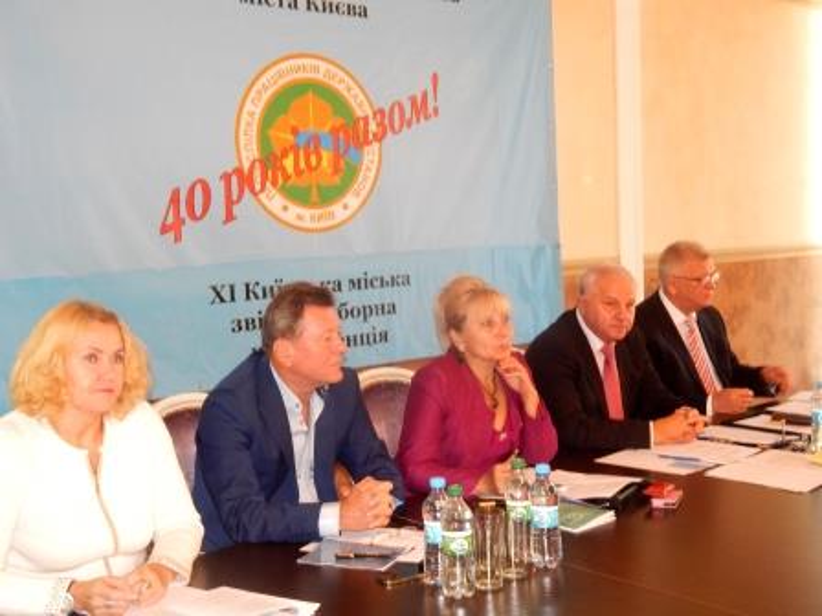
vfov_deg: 33.6
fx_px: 1021
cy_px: 308
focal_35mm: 43
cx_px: 411
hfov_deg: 43.9
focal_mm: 7.7
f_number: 3.6
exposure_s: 1/20
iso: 400
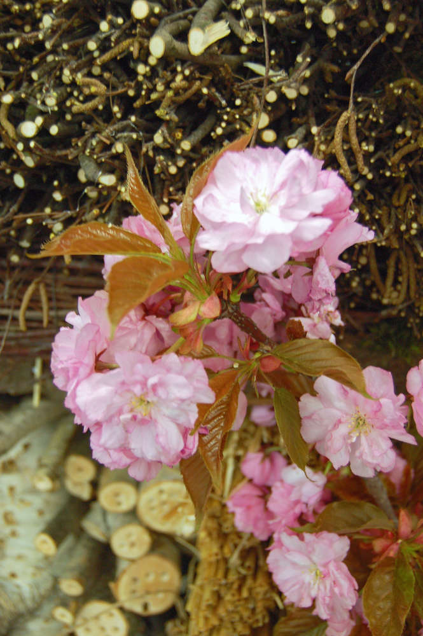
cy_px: 318
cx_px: 212
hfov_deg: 25.7
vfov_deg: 37.9
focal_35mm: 52
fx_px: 927
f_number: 4.8
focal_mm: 35
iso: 800
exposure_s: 1/15
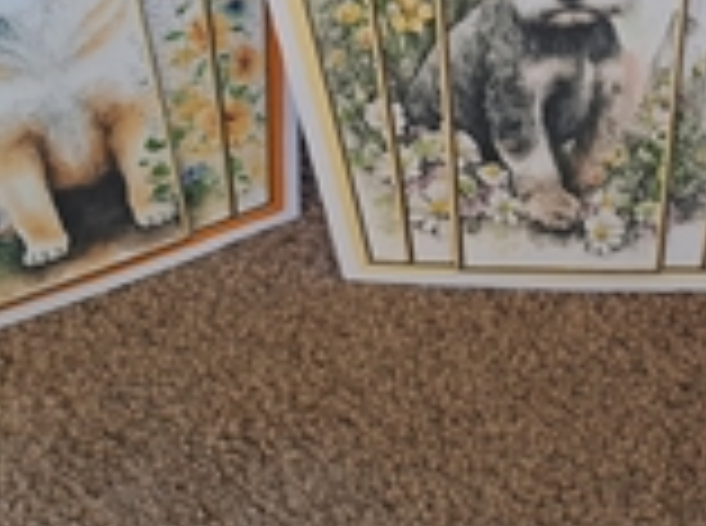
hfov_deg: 27.6
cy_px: 61
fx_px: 1404
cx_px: 580
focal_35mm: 69
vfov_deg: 20.8
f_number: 1.8
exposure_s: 1/33
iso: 400
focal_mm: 5.23
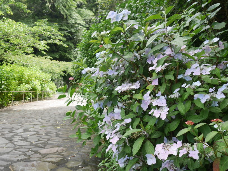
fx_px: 224
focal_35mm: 34
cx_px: 114
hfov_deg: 53.9
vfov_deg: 41.8
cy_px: 86
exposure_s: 1/200
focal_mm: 17
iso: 200
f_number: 5.6
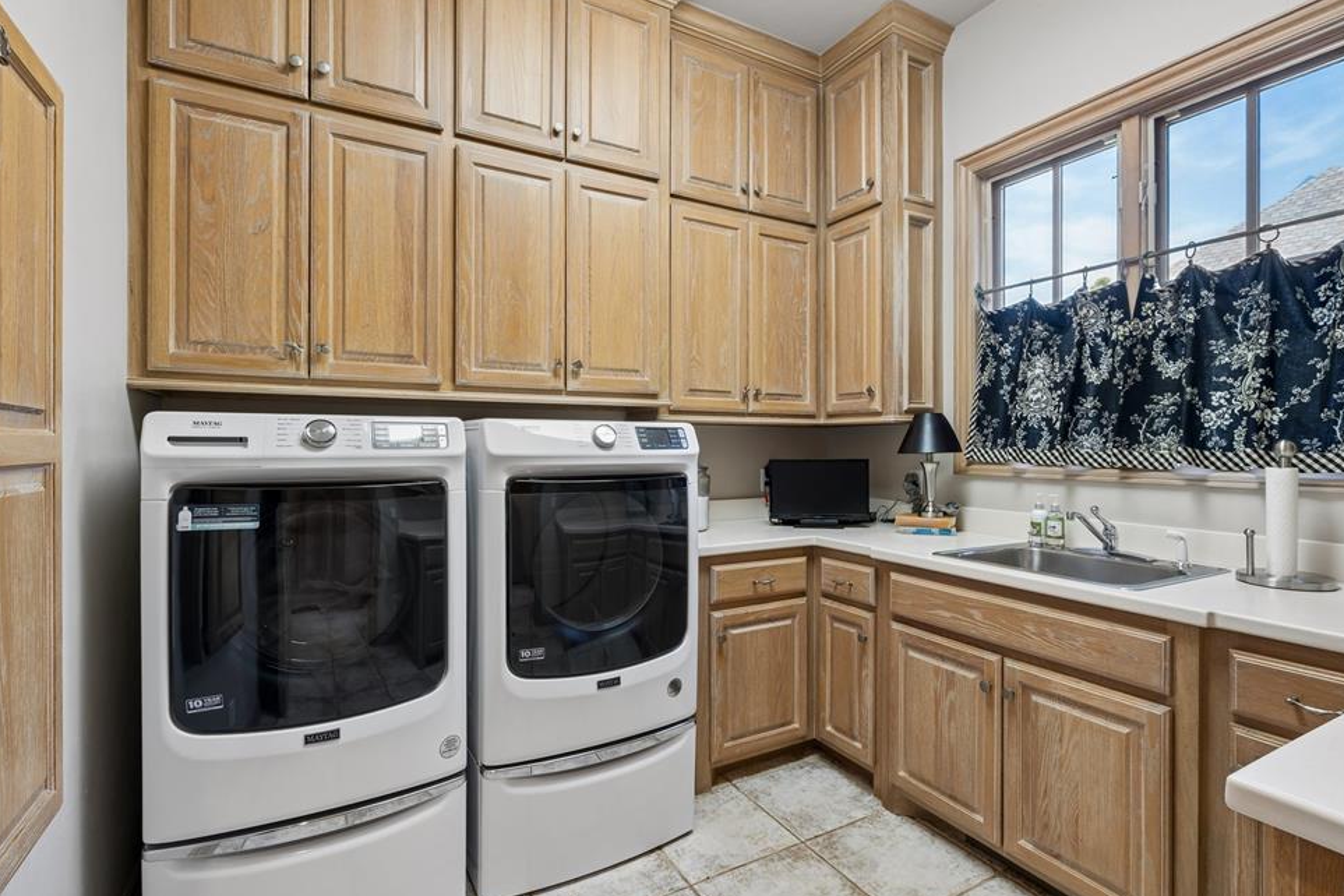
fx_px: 635
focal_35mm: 17
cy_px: 442
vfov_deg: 70.4
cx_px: 701
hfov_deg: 93.2
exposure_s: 1/8
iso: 200
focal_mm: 16
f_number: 8
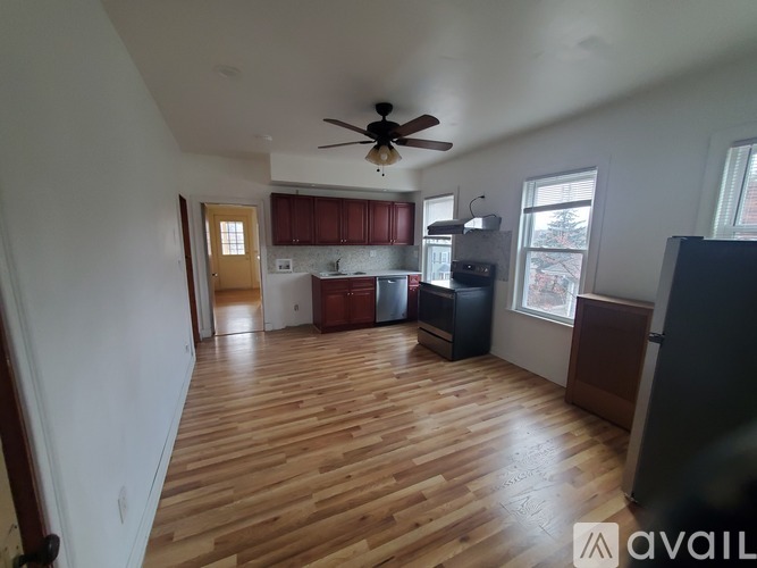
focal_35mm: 13
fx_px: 284
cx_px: 378
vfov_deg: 89.9
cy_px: 284
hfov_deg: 106.2
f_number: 2.2
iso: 320
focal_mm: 1.8
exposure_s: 1/59
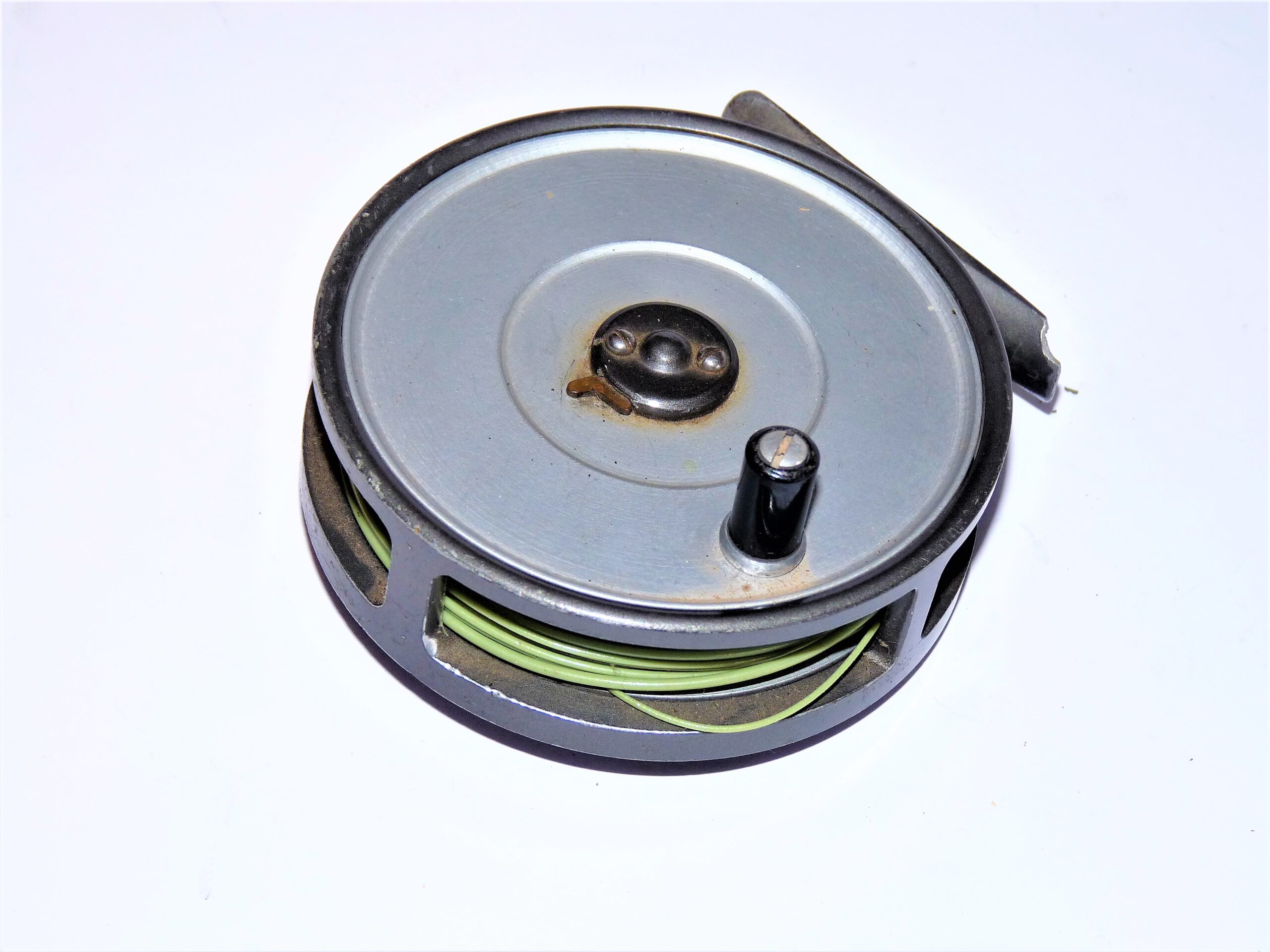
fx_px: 3192
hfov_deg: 22.5
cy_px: 476
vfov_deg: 17.0
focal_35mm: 87
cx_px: 635
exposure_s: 1/40
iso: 100
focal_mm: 15.5
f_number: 3.4
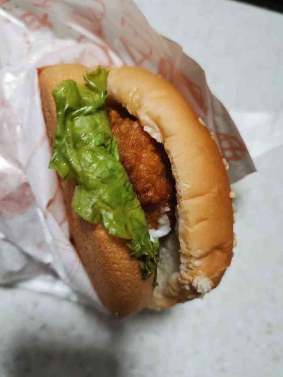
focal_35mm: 26
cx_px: 142
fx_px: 283
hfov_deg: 53.1
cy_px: 188
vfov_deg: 67.3
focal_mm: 4.75
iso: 400
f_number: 1.8
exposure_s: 1/33.3
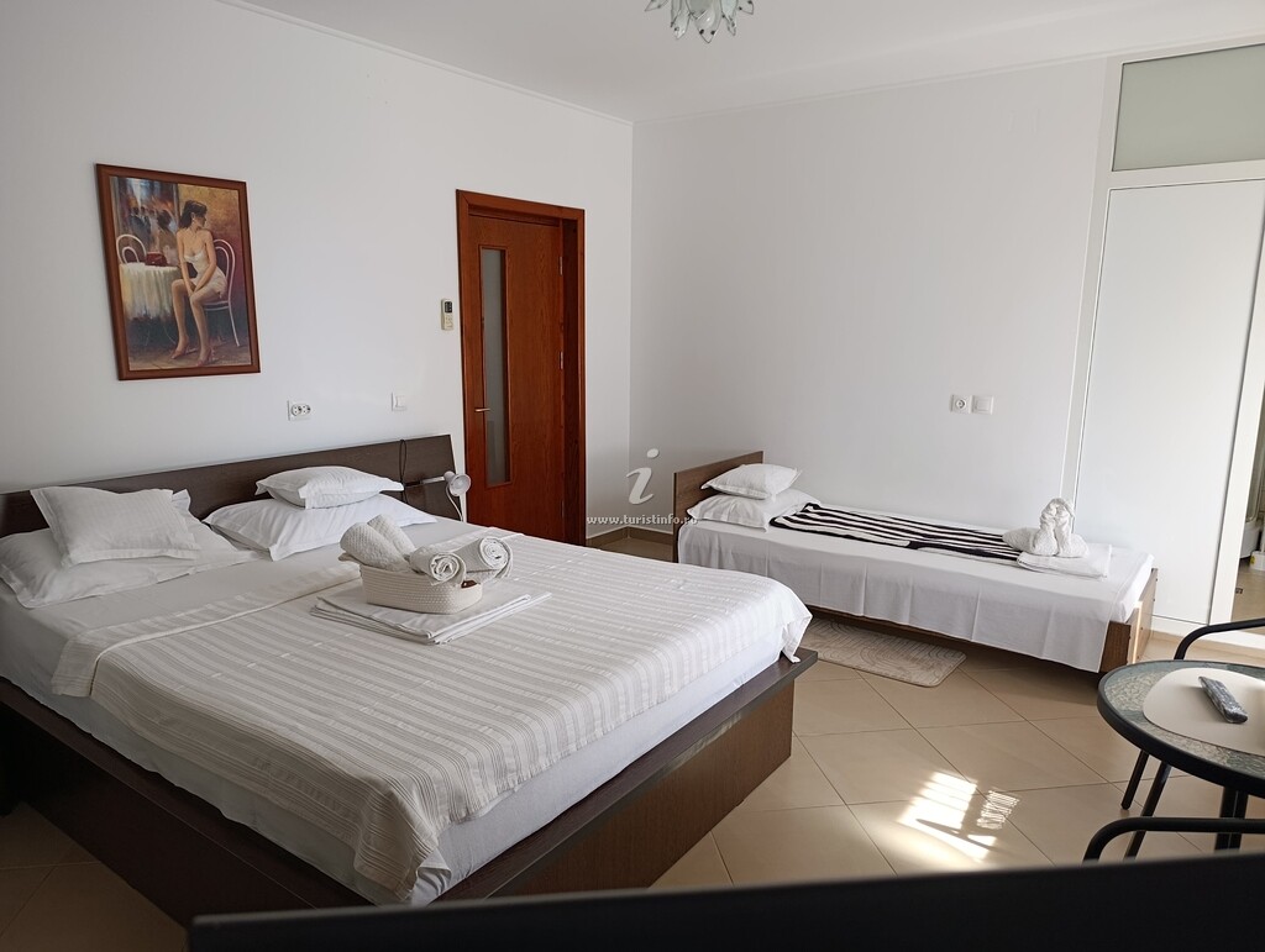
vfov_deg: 59.0
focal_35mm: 23
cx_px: 632
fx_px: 842
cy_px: 476
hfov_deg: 73.8
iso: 324
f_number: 1.65
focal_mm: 6.11
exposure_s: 1/100
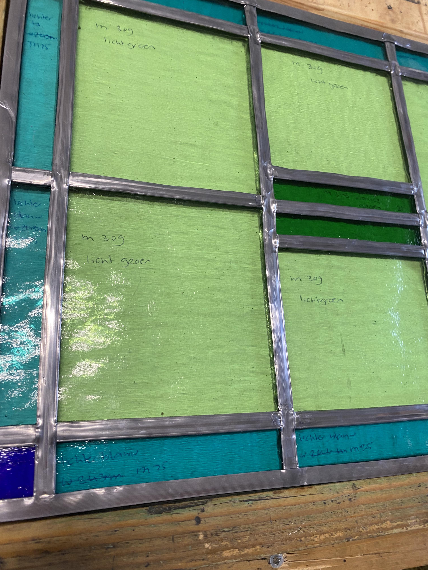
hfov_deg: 53.1
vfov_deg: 67.3
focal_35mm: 26
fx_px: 429
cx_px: 214
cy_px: 285
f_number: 1.8
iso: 64
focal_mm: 4.25
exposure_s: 1/50
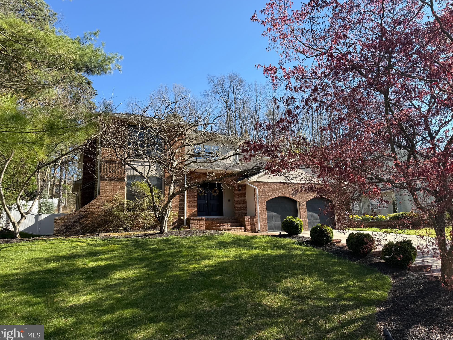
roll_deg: +2.6
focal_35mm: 25
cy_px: 167
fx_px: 327
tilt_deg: +10.4
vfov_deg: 54.9
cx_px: 222
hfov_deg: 69.4
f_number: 1.78
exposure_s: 1/1812
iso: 80
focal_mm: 6.76
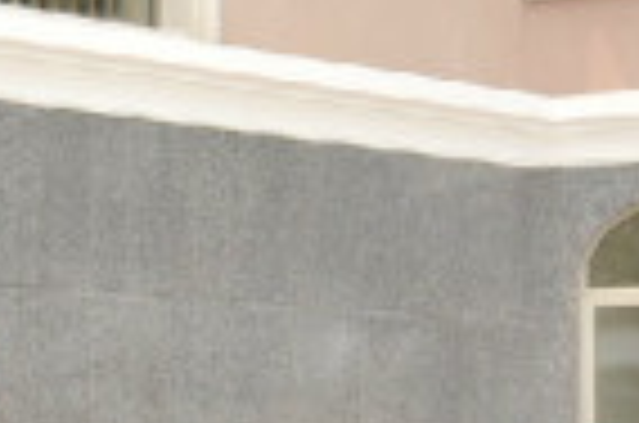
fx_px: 1789
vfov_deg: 13.4
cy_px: 360
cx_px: -639
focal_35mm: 101
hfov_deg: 15.9
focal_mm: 14
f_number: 9
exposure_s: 1/200
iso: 200
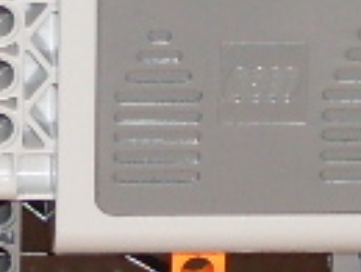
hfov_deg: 3.1
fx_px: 6645
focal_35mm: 636
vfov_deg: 2.3
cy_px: 105
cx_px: 69
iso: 100
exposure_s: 1/60
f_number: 4
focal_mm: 13.5
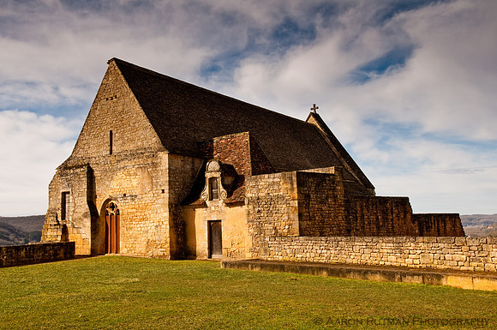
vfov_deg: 36.8
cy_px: 165
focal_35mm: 36
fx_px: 496
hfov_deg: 53.2
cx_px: 248
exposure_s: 1/350
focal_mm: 24
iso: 200
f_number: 9.5
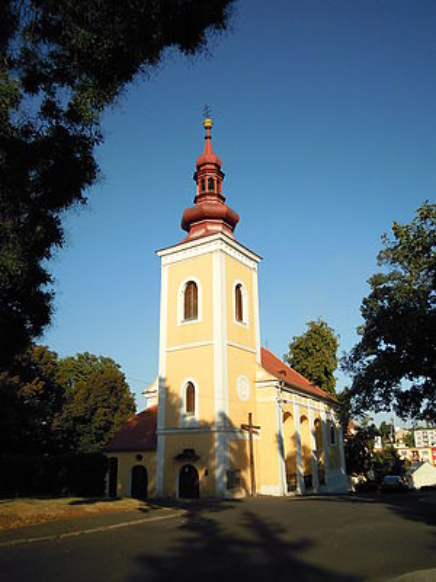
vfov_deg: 63.4
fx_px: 470
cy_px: 291
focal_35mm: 28
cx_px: 218
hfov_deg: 49.7
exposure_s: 1/1600
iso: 400
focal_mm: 5
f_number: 5.4
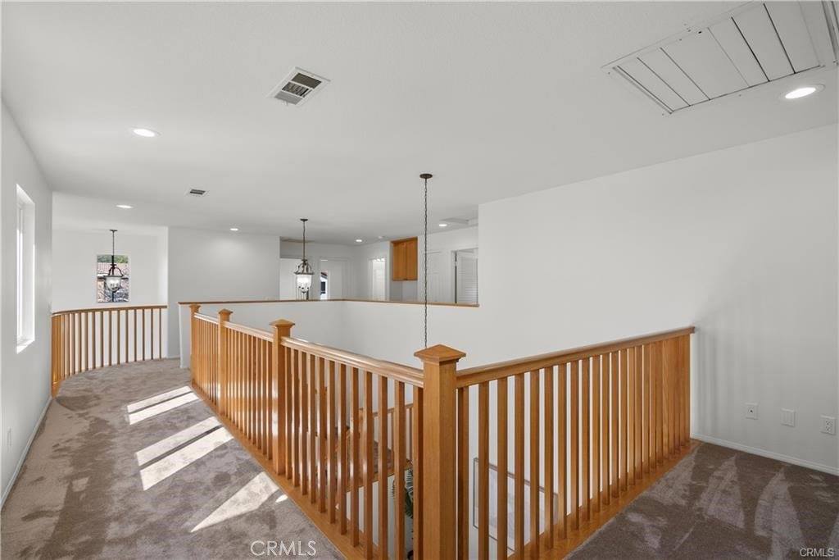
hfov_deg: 96.7
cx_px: 420
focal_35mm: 16
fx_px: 373
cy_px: 280
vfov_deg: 73.8
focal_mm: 16
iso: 200
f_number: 9
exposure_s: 1/20
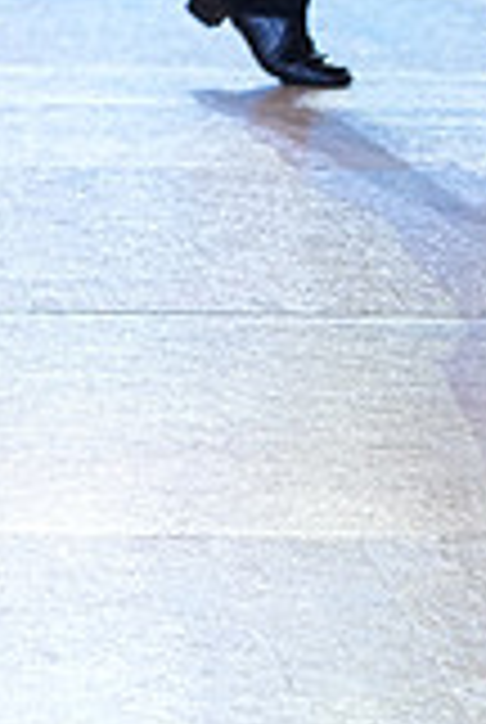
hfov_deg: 4.9
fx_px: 5585
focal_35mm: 277
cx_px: -304
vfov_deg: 7.3
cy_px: -441
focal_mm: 77
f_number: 4
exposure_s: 1/250
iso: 640
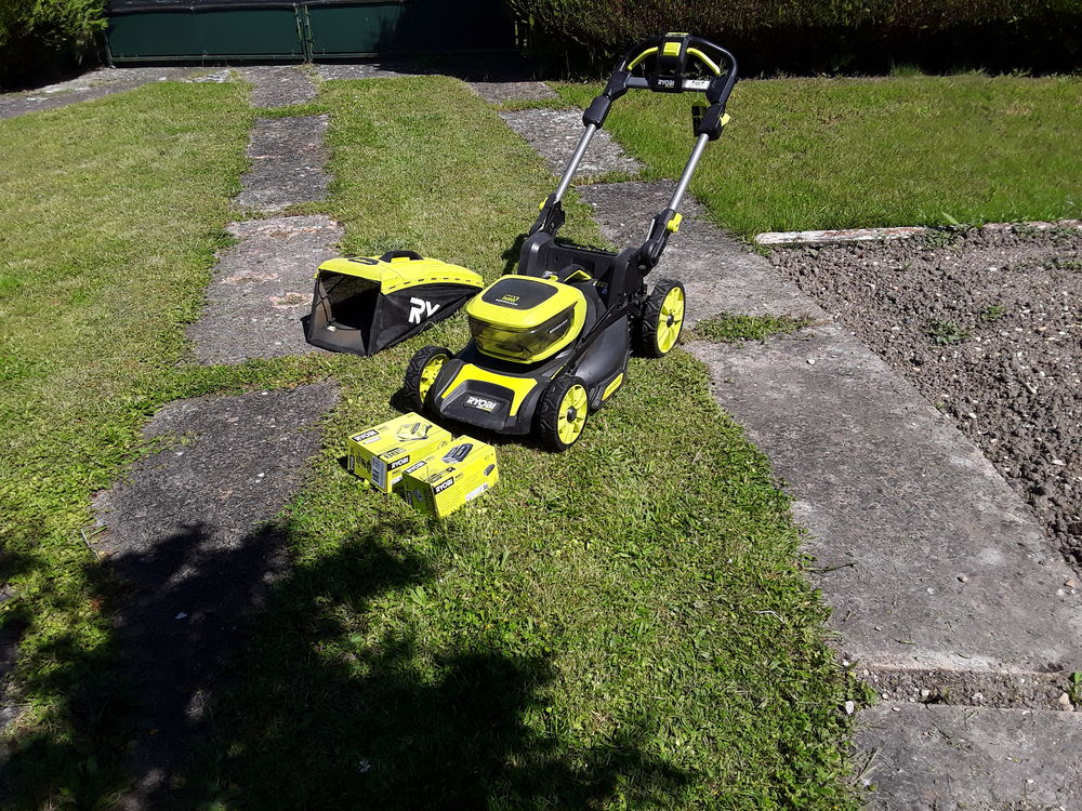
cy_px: 406
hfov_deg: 65.3
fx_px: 844
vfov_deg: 51.4
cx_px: 541
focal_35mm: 27
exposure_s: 1/1866
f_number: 1.9
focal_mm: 2.91
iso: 40
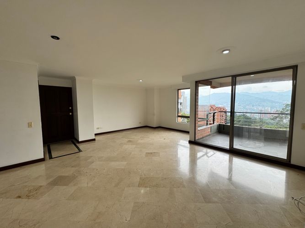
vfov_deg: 85.7
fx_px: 123
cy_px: 114
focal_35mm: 14
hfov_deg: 102.1
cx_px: 152
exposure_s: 1/168
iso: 40
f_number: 2.2
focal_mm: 2.22
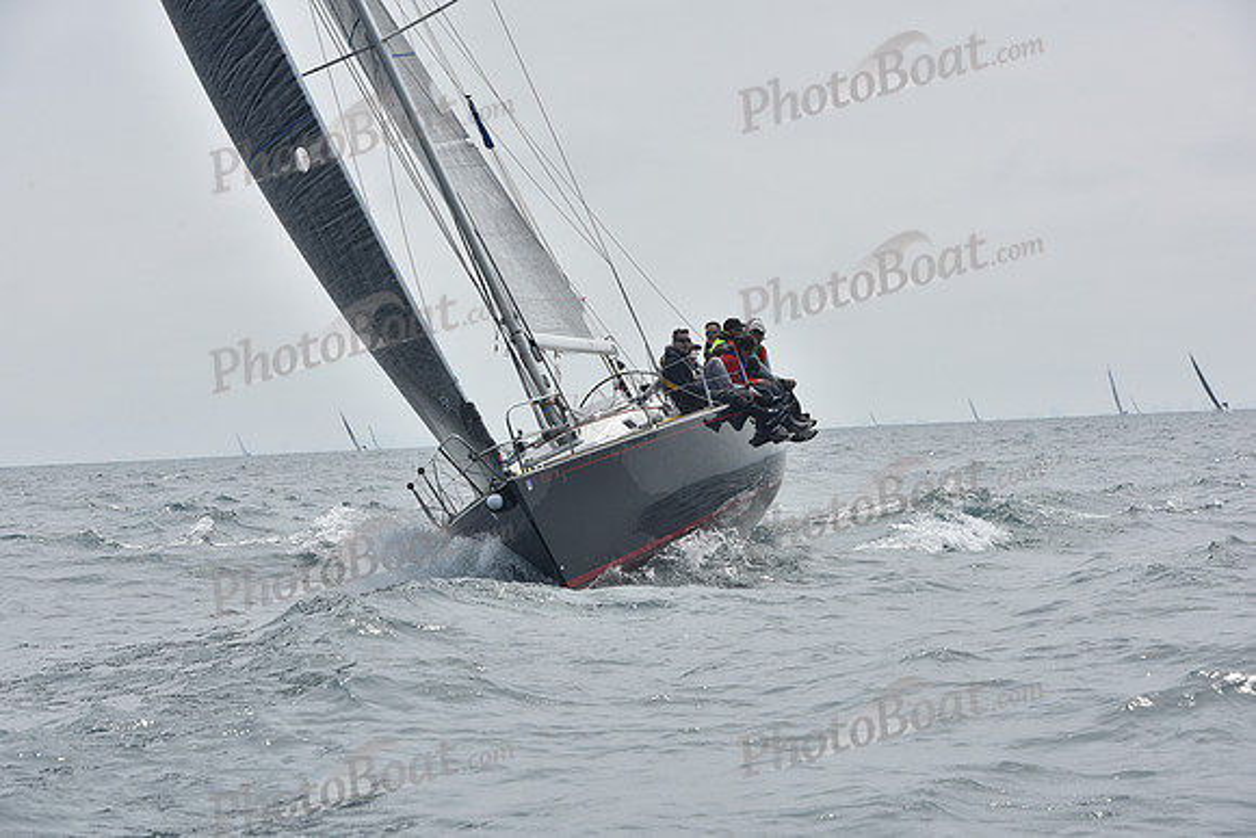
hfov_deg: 15.2
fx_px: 4711
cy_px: 419
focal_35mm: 135
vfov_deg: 10.2
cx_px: 628
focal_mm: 135
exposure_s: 1/800
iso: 250
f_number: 11
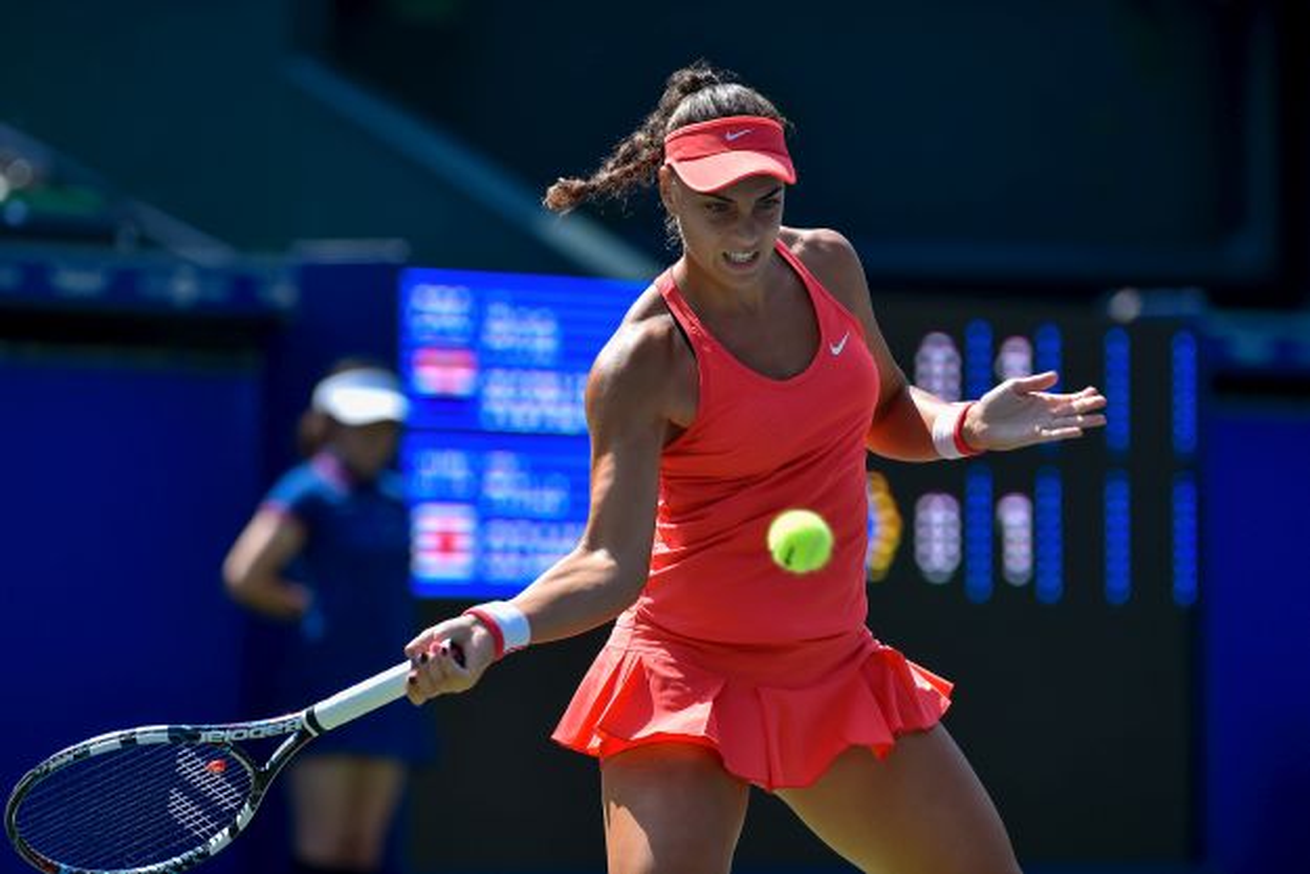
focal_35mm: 300
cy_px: 437
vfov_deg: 4.6
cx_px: 655
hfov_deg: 6.9
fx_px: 10919
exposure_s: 1/2000
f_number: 4
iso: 200
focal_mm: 300
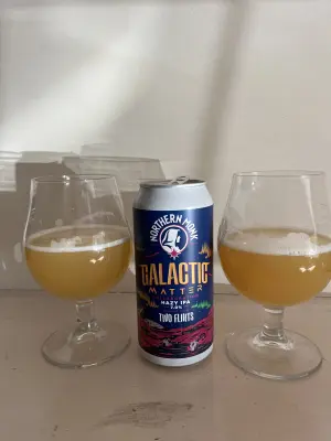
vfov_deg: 67.3
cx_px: 166
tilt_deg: -12.4
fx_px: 331
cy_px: 220
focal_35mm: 26
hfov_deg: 53.1
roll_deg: +1.0
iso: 32
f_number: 1.6
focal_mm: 5.1
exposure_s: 1/121
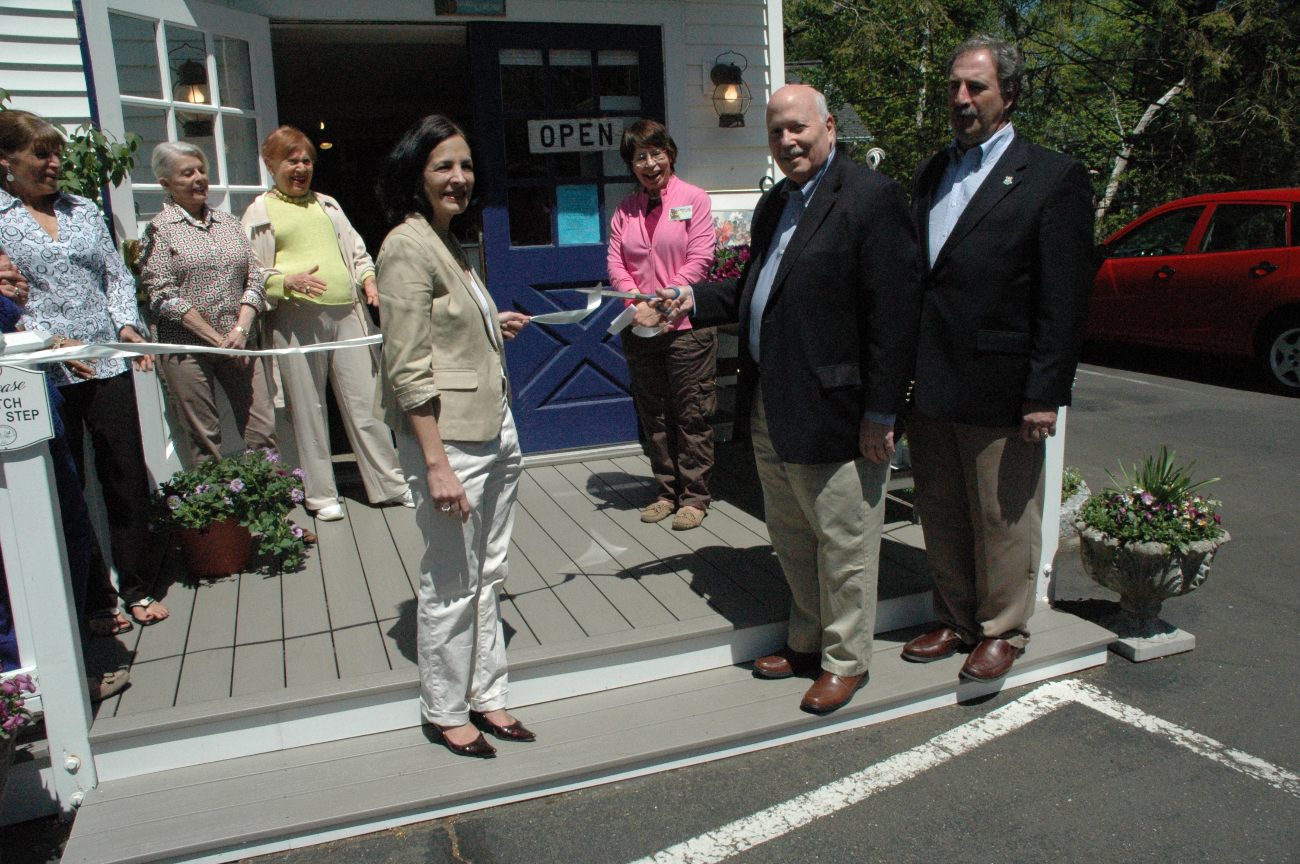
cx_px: 650
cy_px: 432
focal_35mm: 27
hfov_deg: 67.4
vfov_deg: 47.8
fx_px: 974
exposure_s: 1/1000
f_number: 18
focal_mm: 18
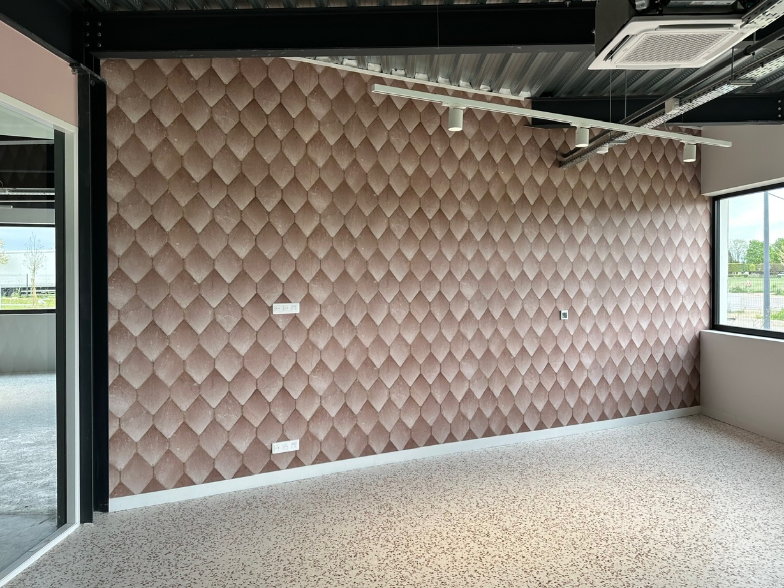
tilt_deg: -1.7
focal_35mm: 25
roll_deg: -0.4
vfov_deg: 54.9
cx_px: 376
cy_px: 294
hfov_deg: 69.4
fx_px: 566
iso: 64
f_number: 1.78
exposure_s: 1/197
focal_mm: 6.86
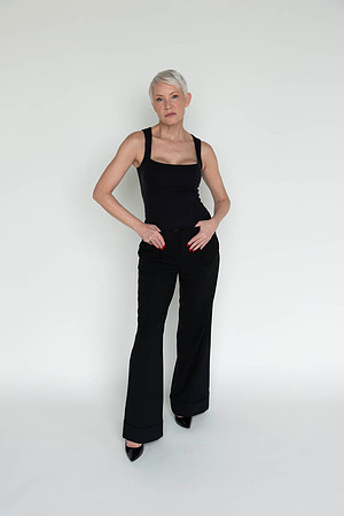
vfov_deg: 50.7
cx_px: 172
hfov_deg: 35.1
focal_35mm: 38
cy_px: 258
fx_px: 545
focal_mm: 38
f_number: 6.3
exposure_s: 1/125
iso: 640
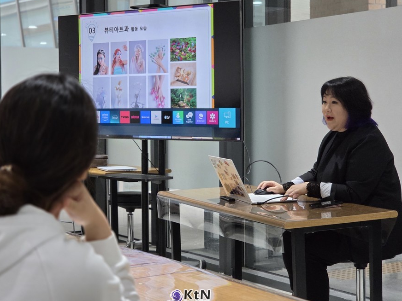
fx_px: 883
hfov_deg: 25.6
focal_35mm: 76
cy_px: 145
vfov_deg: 19.4
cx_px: 182
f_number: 2.4
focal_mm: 7
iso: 320
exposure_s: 1/120
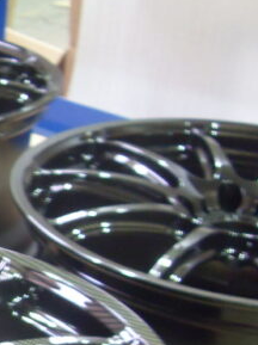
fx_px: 966
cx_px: -142
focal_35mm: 97
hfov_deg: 14.1
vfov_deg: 19.9
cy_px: 306
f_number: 2.8
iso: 200
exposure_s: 1/8
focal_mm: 6.3
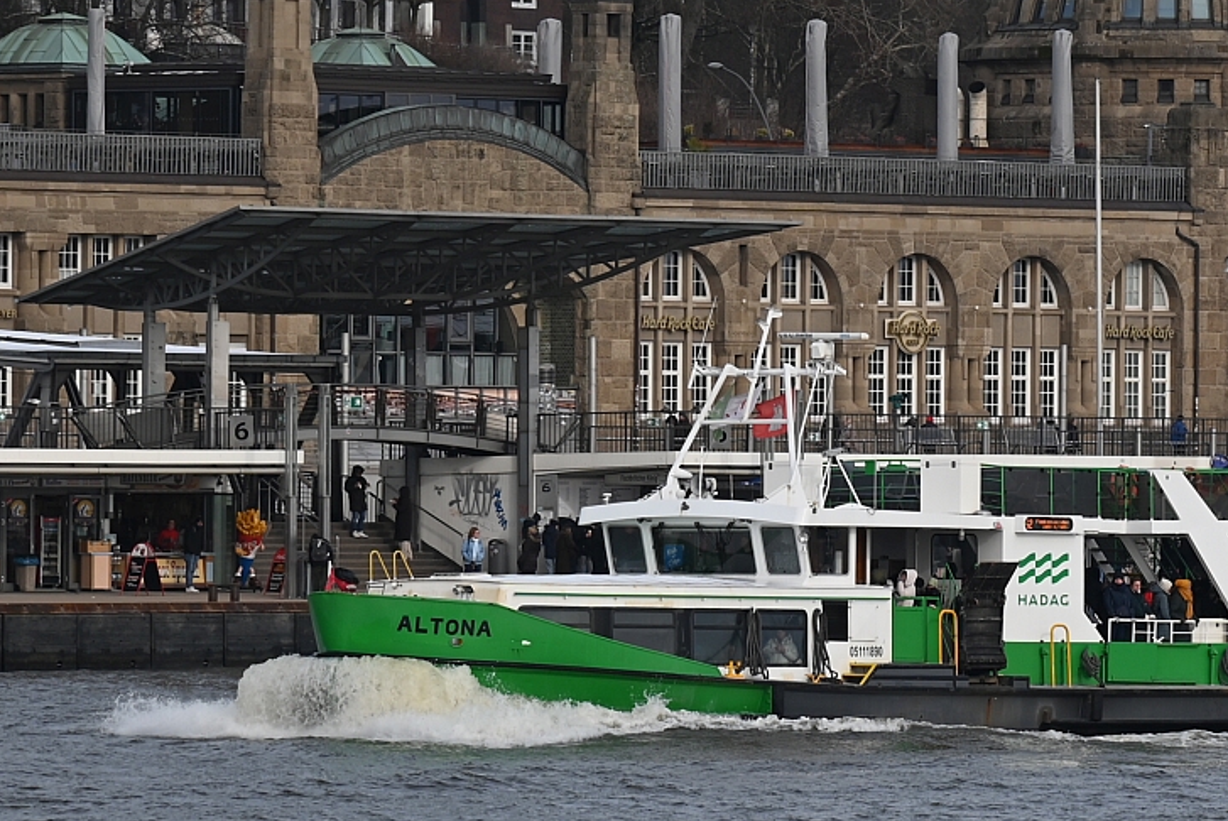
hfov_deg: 12.1
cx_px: 855
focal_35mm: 169
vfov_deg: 8.1
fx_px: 5769
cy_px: 469
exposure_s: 1/320
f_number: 7.1
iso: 100
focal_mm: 120
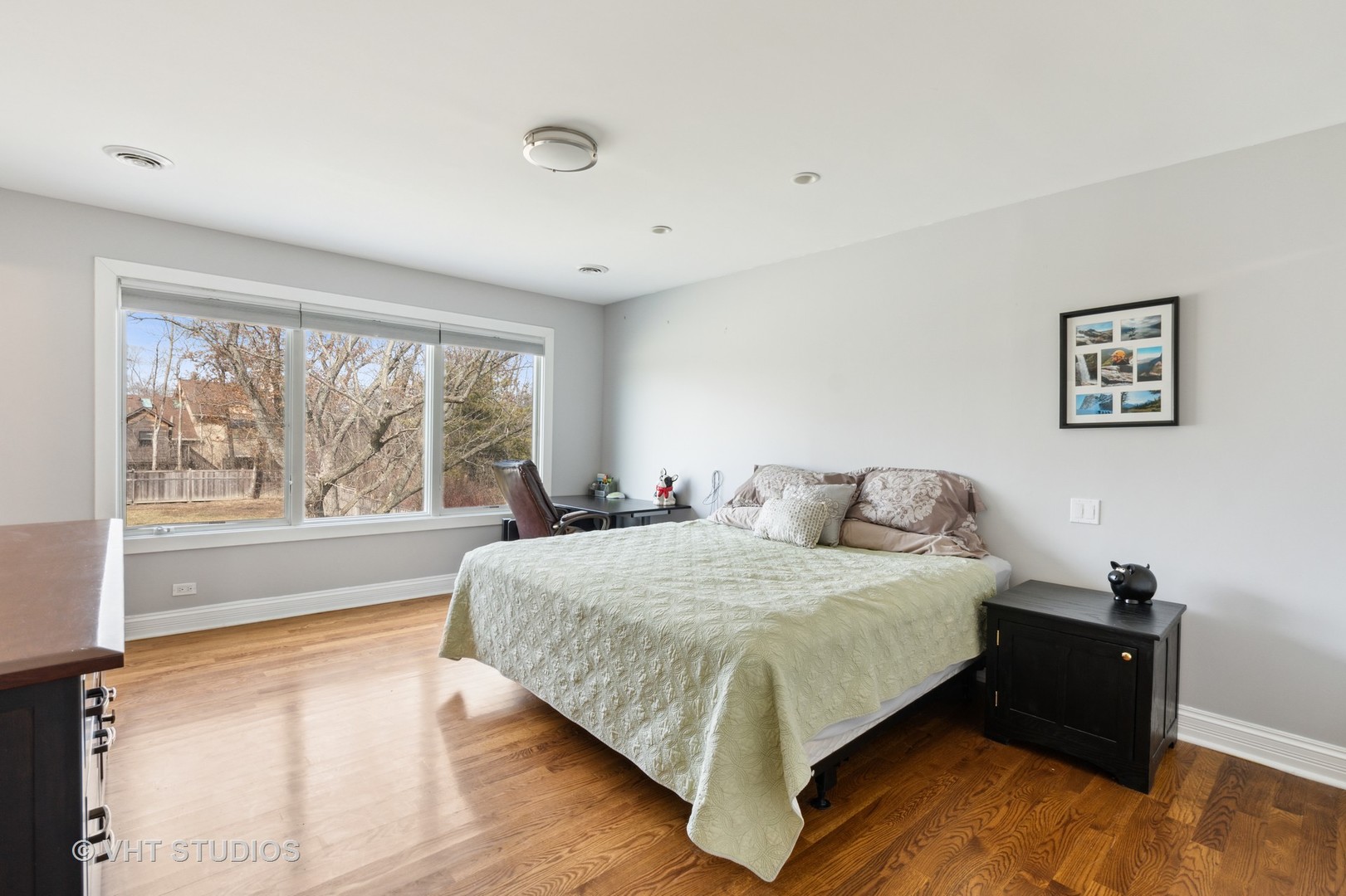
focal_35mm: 15
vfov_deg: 77.3
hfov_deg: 100.4
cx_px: 673
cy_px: 448
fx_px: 561
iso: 200
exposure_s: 1/13
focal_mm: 10
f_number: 8
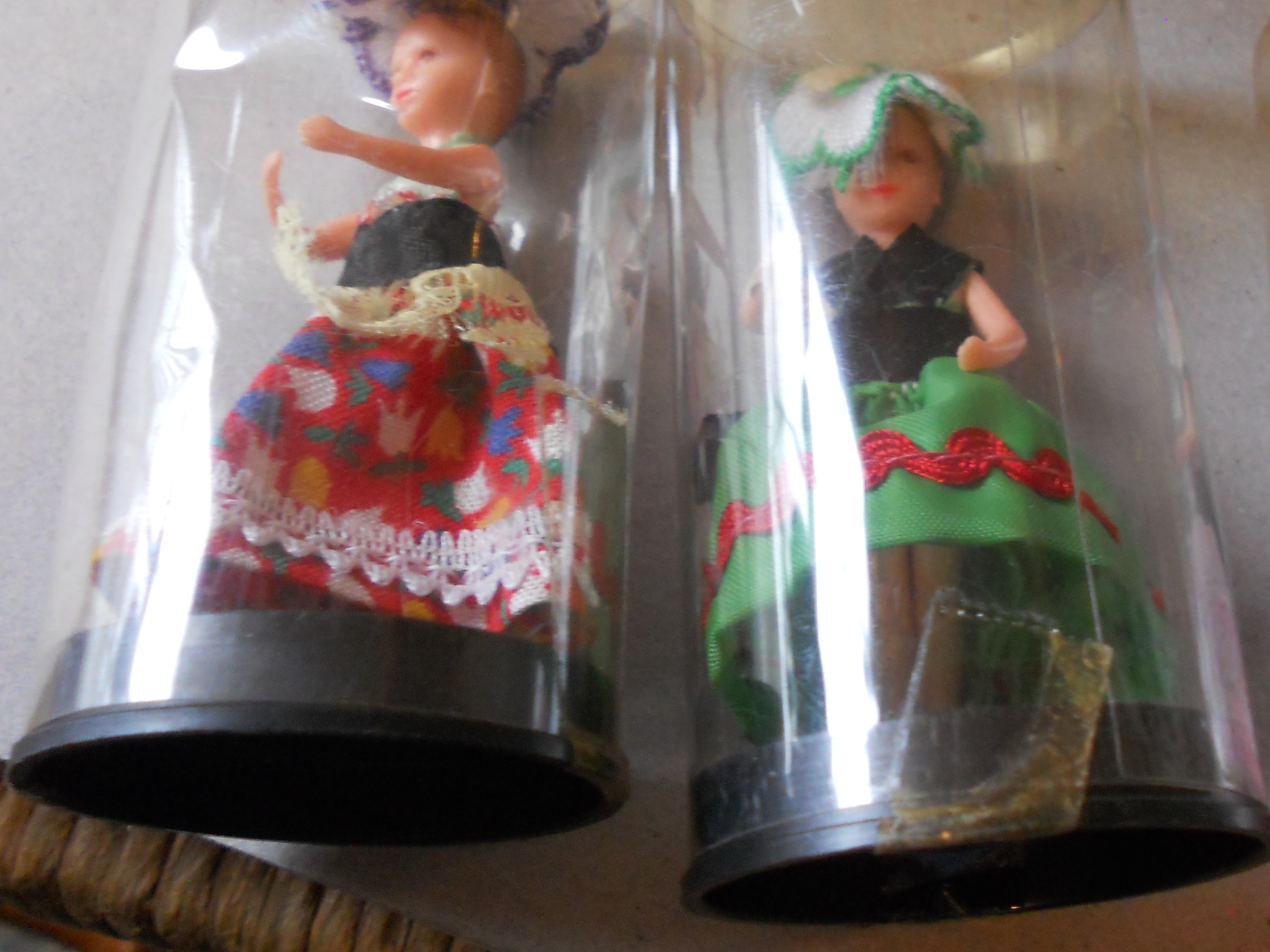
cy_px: 324
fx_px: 1944
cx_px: 884
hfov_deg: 35.7
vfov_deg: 27.4
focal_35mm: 53
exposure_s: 1/30
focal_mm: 5.8
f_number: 3.5
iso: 320
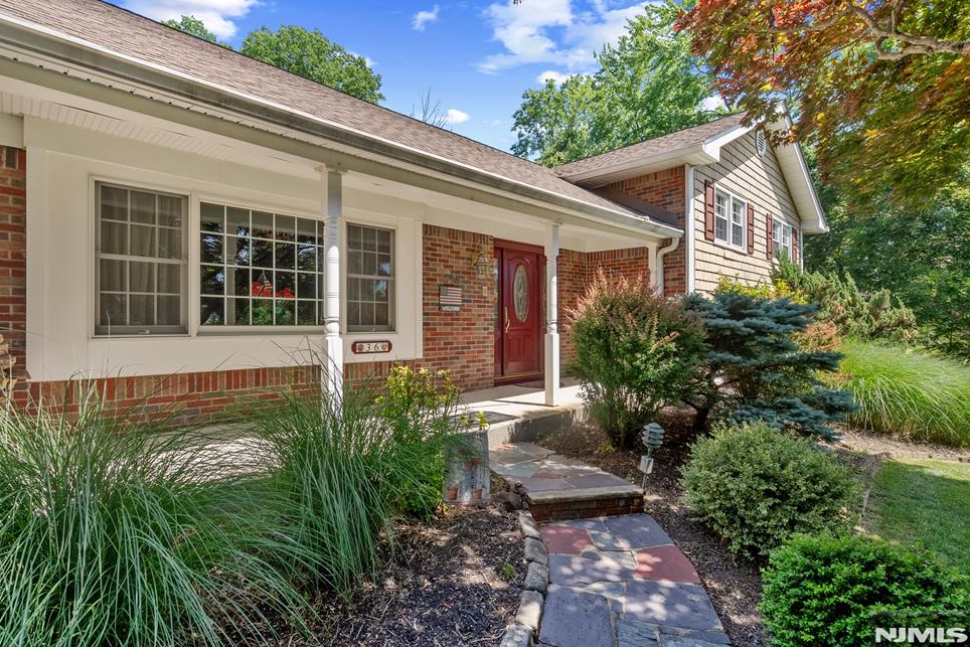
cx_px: 458
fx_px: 458
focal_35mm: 17
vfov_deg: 70.4
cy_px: 315
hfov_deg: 93.2
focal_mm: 16
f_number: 9
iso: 250
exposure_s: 1/100
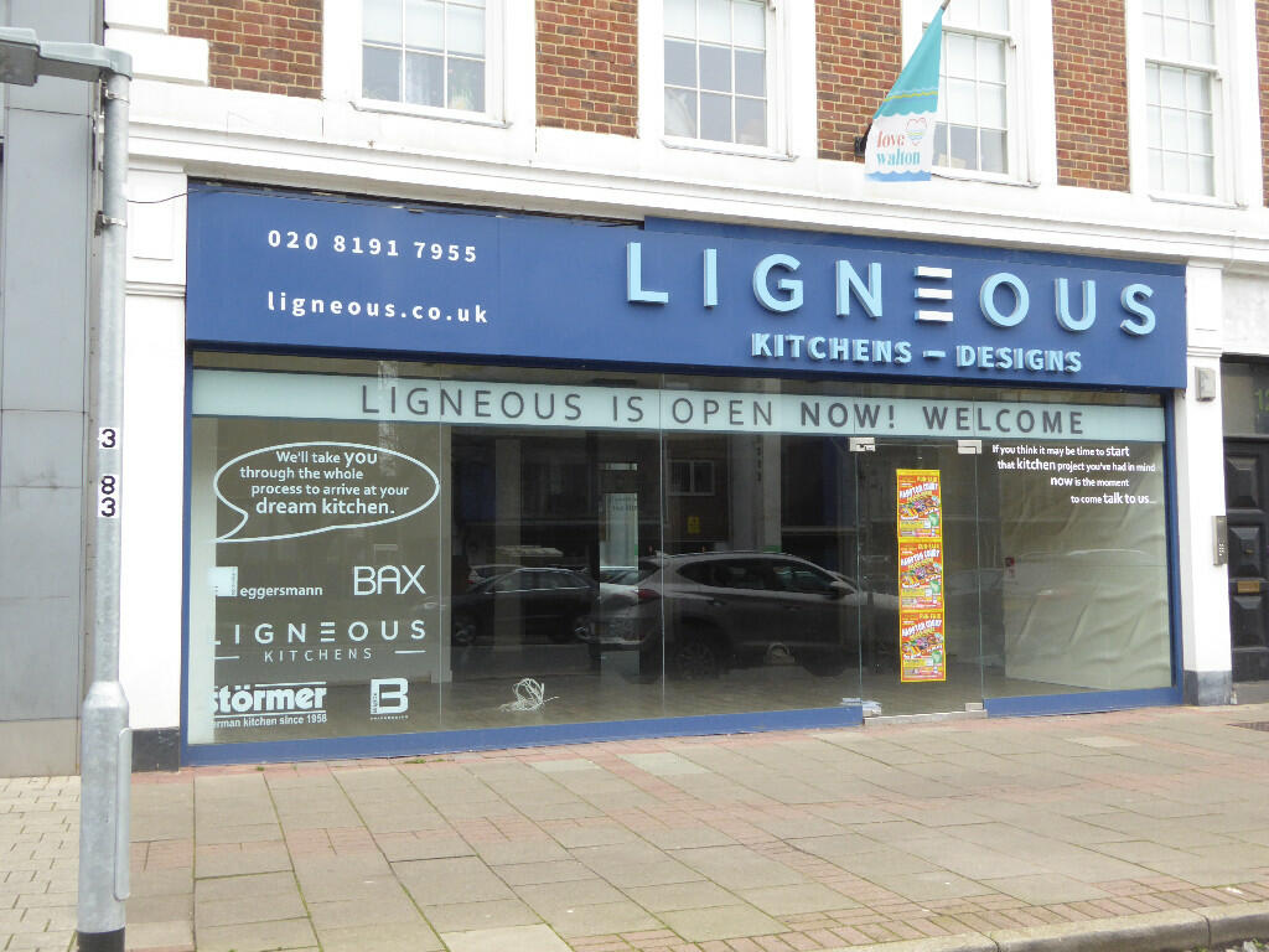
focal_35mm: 35
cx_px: 634
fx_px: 1283
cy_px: 476
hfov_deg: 52.6
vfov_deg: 40.7
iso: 160
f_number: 5.6
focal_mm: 6.3
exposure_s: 1/60
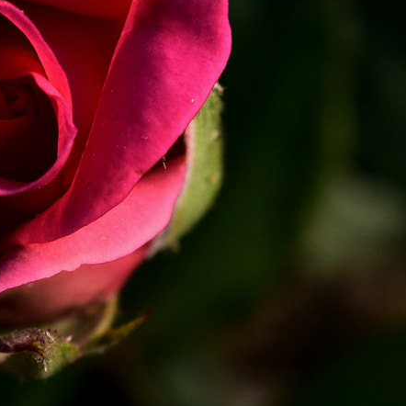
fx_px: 3364
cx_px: 30
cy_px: 10
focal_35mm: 254
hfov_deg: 6.9
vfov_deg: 6.9
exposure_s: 1/400
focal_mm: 55
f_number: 11
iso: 400
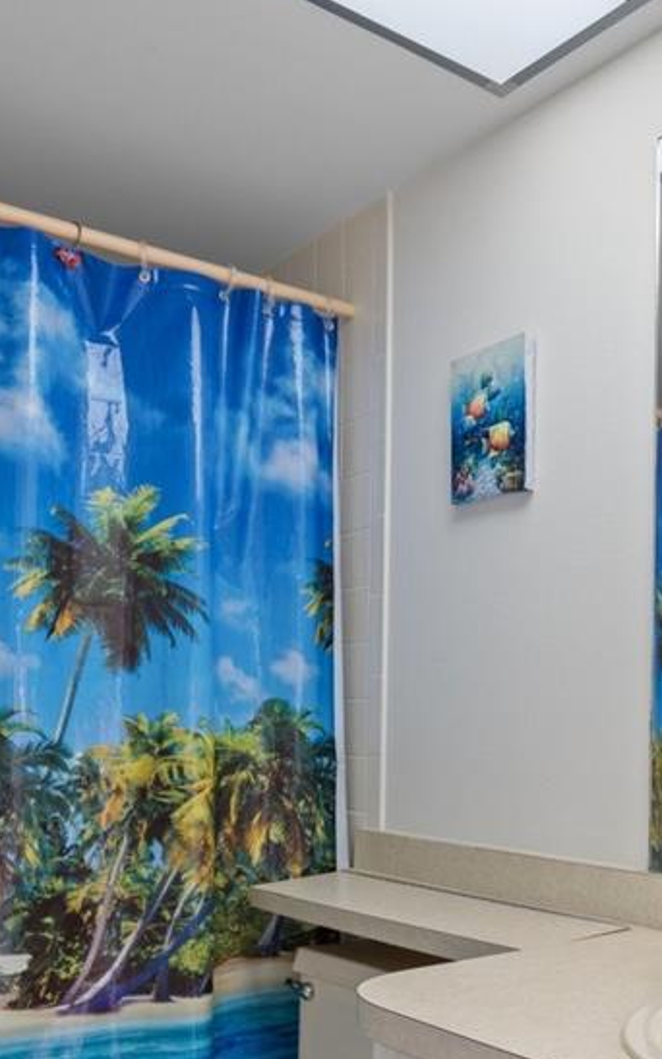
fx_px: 1097
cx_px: 571
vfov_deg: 50.5
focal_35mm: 38
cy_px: 712
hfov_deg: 32.2
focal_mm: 17
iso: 320
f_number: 8
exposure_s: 1/1.25
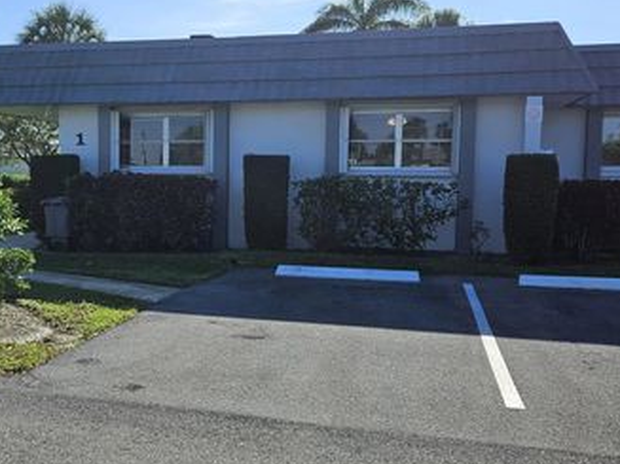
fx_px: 806
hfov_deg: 41.4
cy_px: 248
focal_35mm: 45
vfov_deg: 32.2
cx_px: 195
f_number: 1.8
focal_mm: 5.4
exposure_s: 1/2234
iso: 25
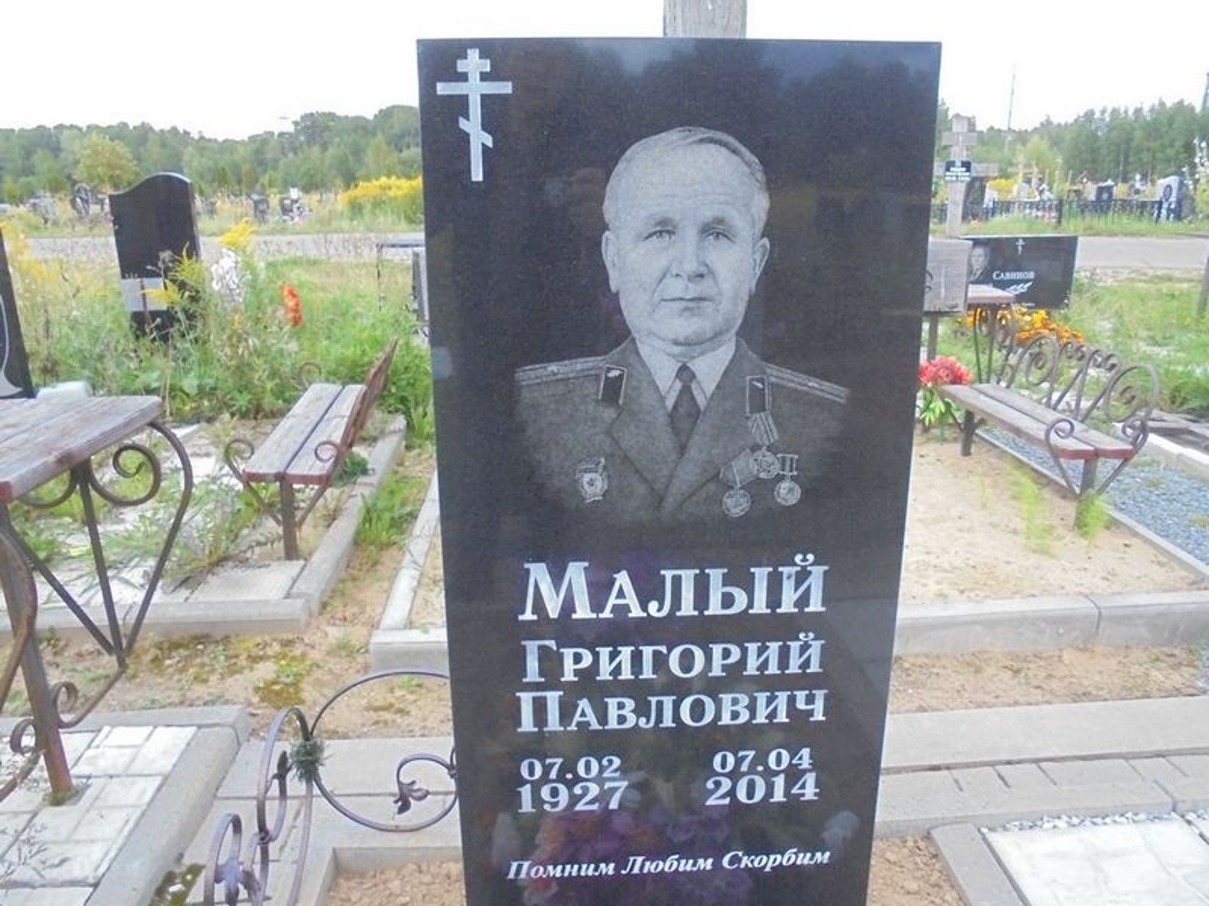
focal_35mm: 26
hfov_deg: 67.3
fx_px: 908
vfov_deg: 53.1
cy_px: 453
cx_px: 604
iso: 400
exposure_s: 1/125
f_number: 3.5
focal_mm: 4.6
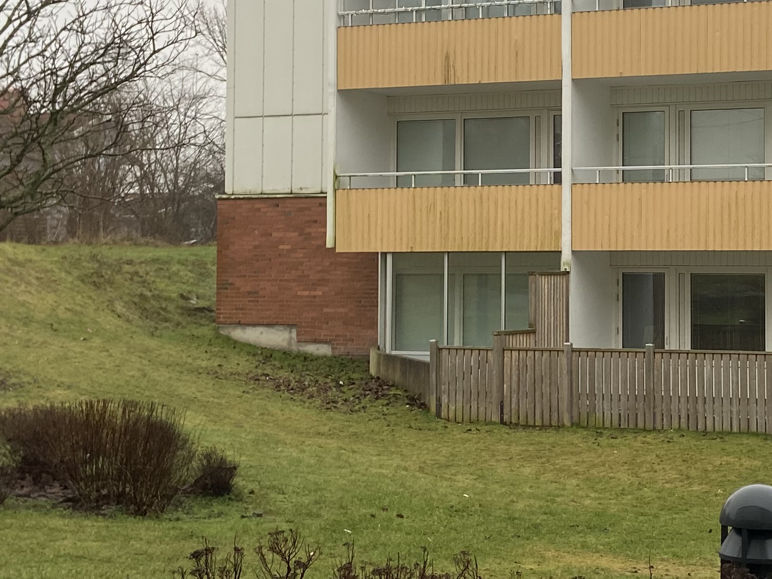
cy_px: 204
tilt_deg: +1.3
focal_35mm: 72
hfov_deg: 26.6
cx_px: 593
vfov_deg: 20.4
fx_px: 1606
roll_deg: +0.0
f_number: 1.8
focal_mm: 4.25
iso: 64
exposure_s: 1/122
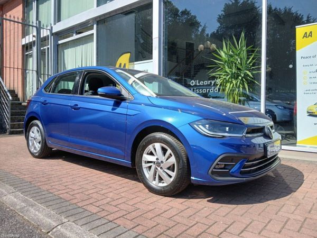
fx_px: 238
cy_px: 119
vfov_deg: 53.1
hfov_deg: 67.3
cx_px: 158
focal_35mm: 26
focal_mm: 3.98
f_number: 1.8
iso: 20
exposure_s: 1/383
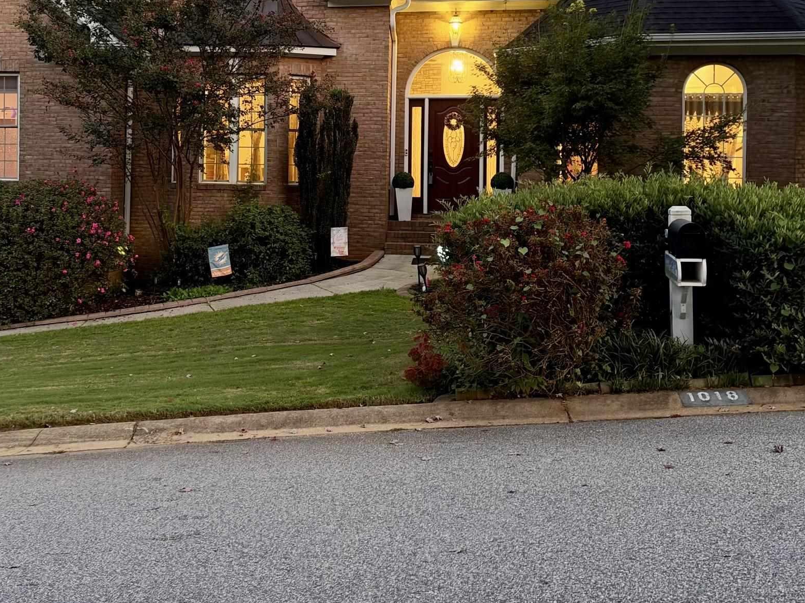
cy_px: 155
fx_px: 1023
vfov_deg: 32.3
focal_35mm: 44
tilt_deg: +0.4
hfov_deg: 42.5
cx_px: 286
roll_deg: -1.2
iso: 640
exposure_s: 1/30
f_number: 1.48
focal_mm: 6.93
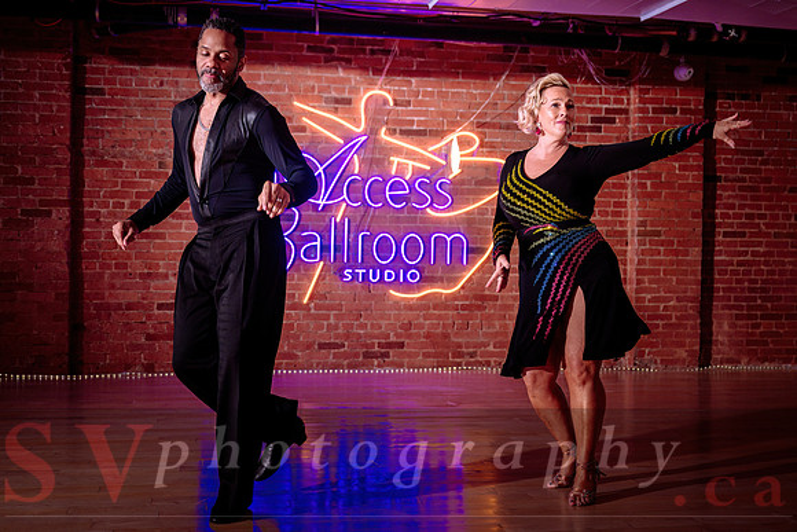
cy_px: 260
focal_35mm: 45
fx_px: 991
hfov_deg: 43.8
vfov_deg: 30.0
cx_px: 402
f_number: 2.8
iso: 1250
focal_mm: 40
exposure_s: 1/320
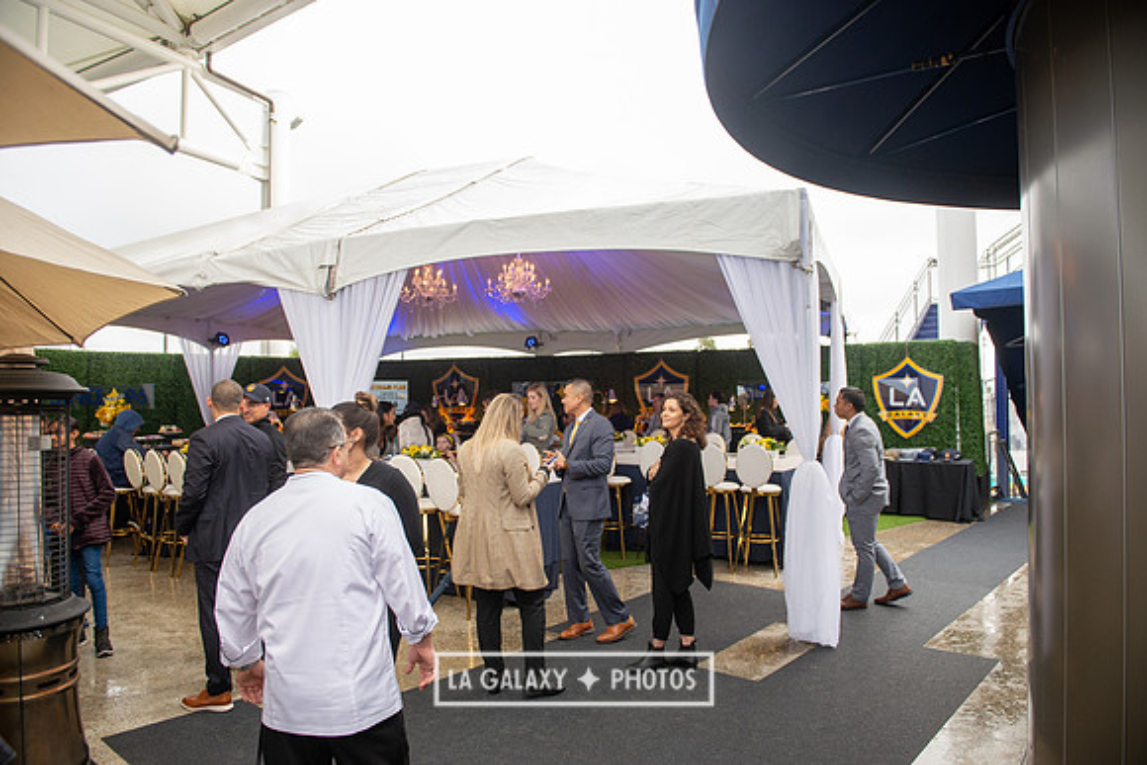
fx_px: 765
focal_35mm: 24
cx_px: 574
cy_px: 382
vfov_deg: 53.2
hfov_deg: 73.7
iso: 500
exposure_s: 1/500
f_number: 3.5
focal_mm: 24
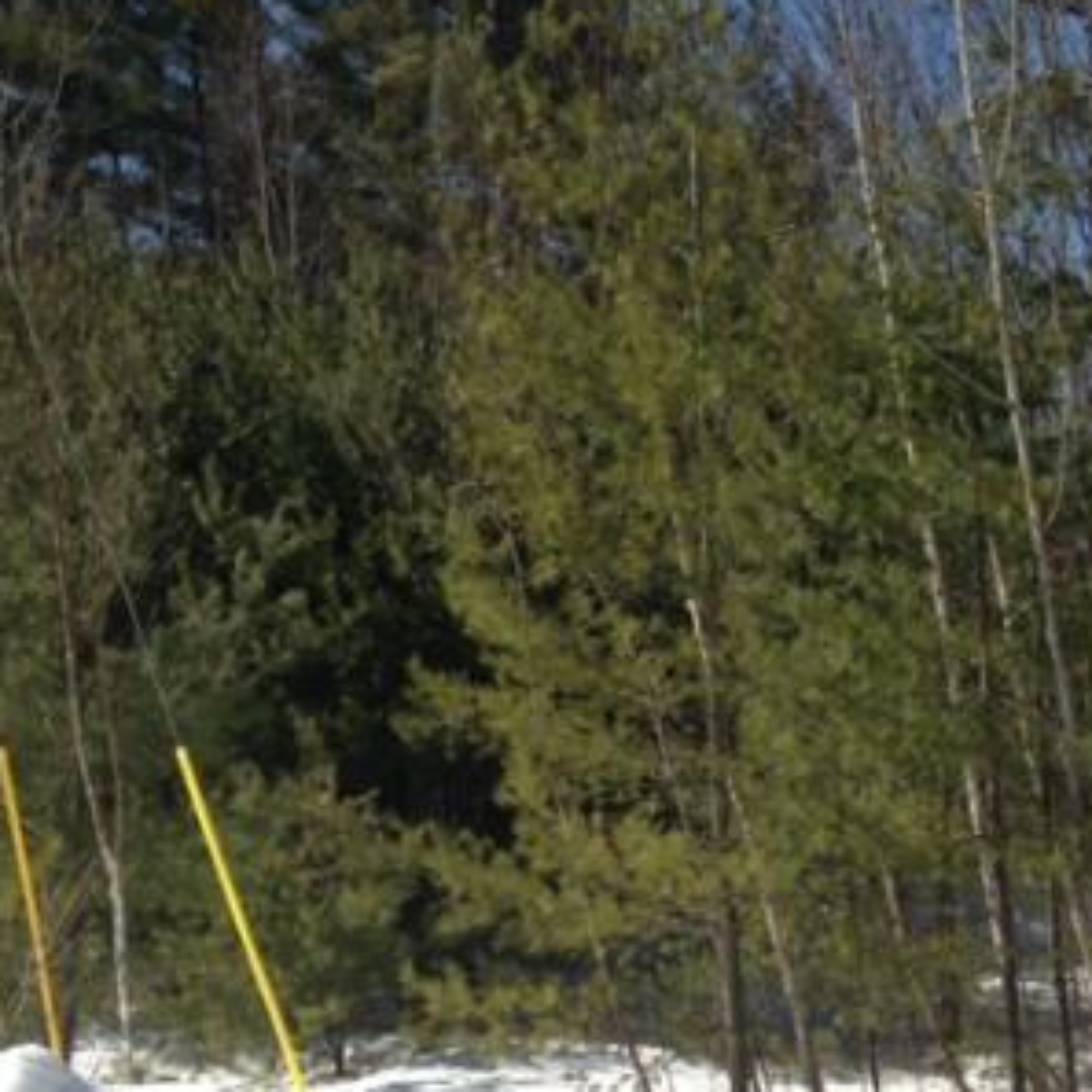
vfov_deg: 30.0
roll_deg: -0.6
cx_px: 625
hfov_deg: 30.0
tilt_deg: +0.1
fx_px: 2034
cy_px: 636
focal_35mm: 57
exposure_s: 1/1550
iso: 50
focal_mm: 4.12
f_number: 2.4
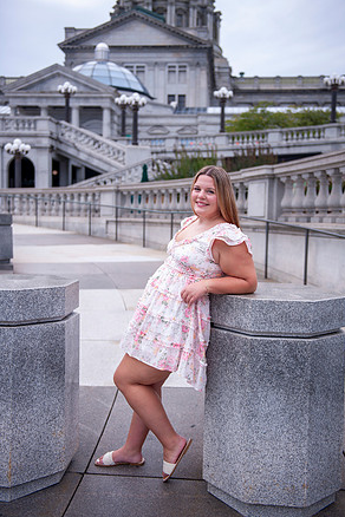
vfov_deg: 49.6
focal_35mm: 39
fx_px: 561
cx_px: 175
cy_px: 255
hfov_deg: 34.2
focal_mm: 38
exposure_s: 1/2000
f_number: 2.8
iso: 100
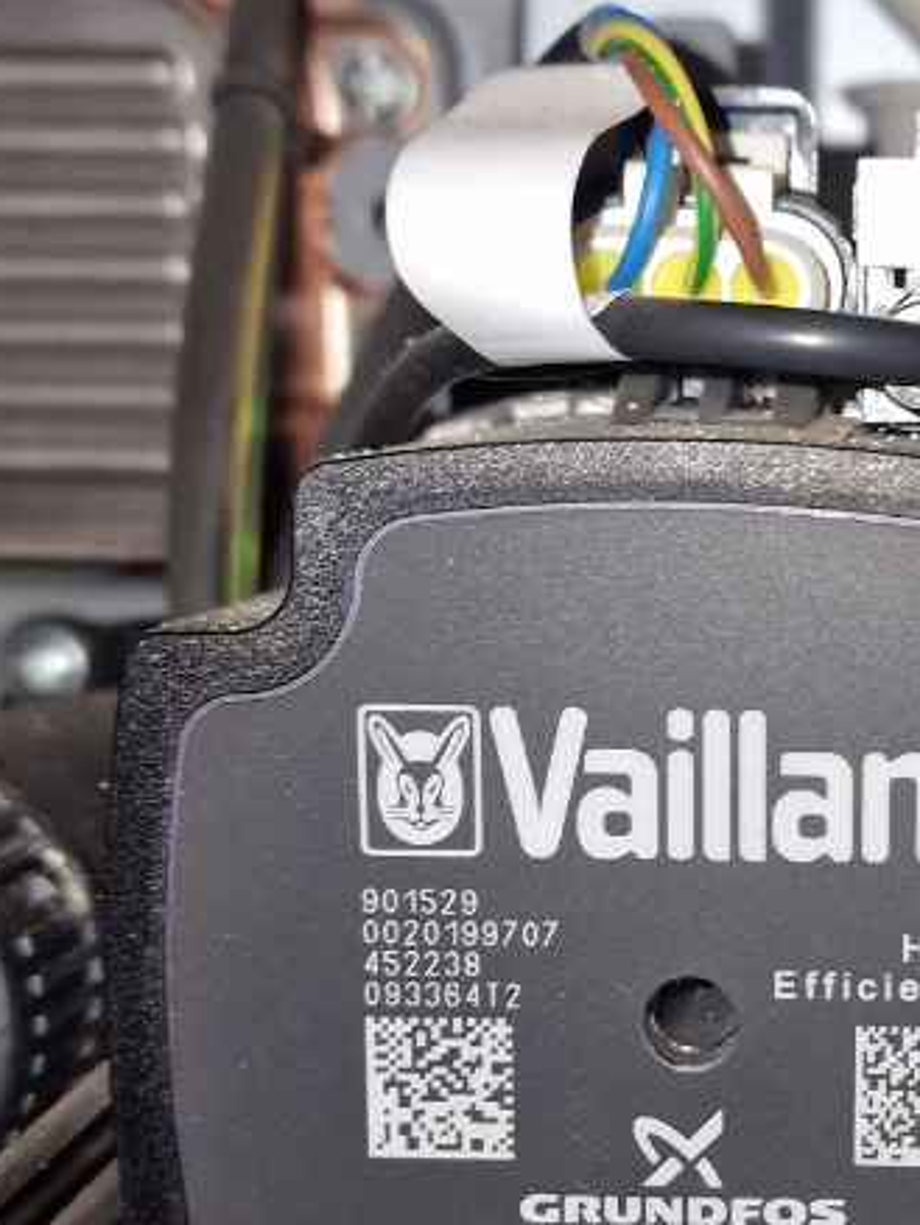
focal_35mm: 63
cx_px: 884
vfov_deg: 30.7
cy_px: 688
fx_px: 2230
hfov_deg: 22.5
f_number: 1.8
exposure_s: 1/24
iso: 125
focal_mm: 6.4
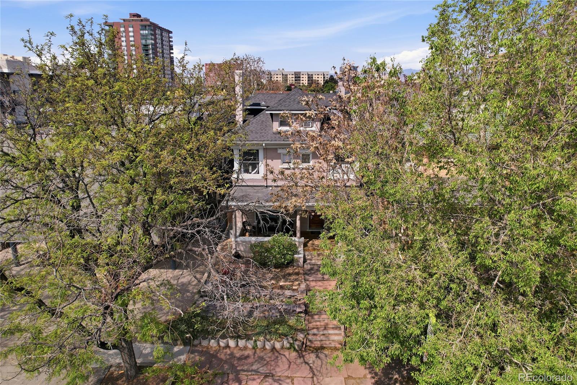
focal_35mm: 22
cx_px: 288
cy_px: 192
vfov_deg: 57.2
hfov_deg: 78.6
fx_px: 353
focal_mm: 8.4
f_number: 2.8
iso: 100
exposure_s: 1/160
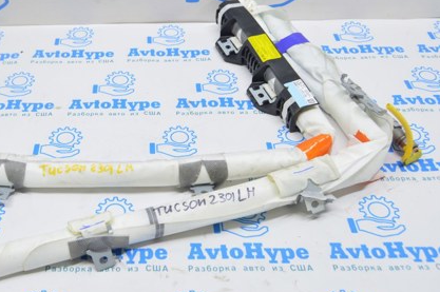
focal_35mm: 46
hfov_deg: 41.8
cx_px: 123
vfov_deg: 28.9
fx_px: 562
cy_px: 91
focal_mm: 20
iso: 400
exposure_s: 1/20
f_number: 5.6
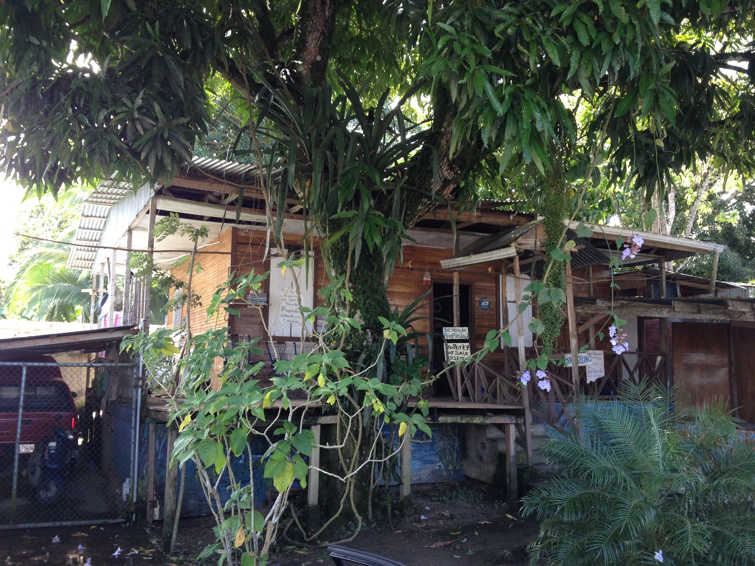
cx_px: 378
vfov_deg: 40.7
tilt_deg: +2.6
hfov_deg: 52.6
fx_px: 763
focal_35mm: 35
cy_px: 283
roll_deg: -0.5
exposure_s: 1/120
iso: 64
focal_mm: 4.28
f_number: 2.4
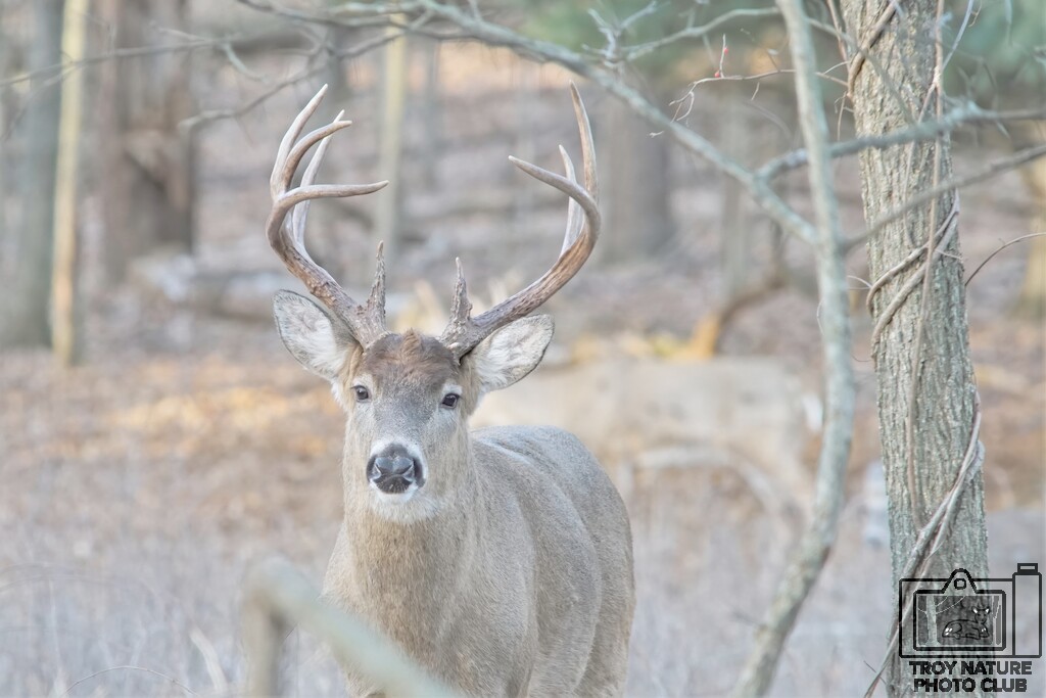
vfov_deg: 5.7
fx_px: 6974
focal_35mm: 240
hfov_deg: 8.6
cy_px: 349
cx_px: 523
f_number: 6.3
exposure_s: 1/200
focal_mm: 240
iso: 2000
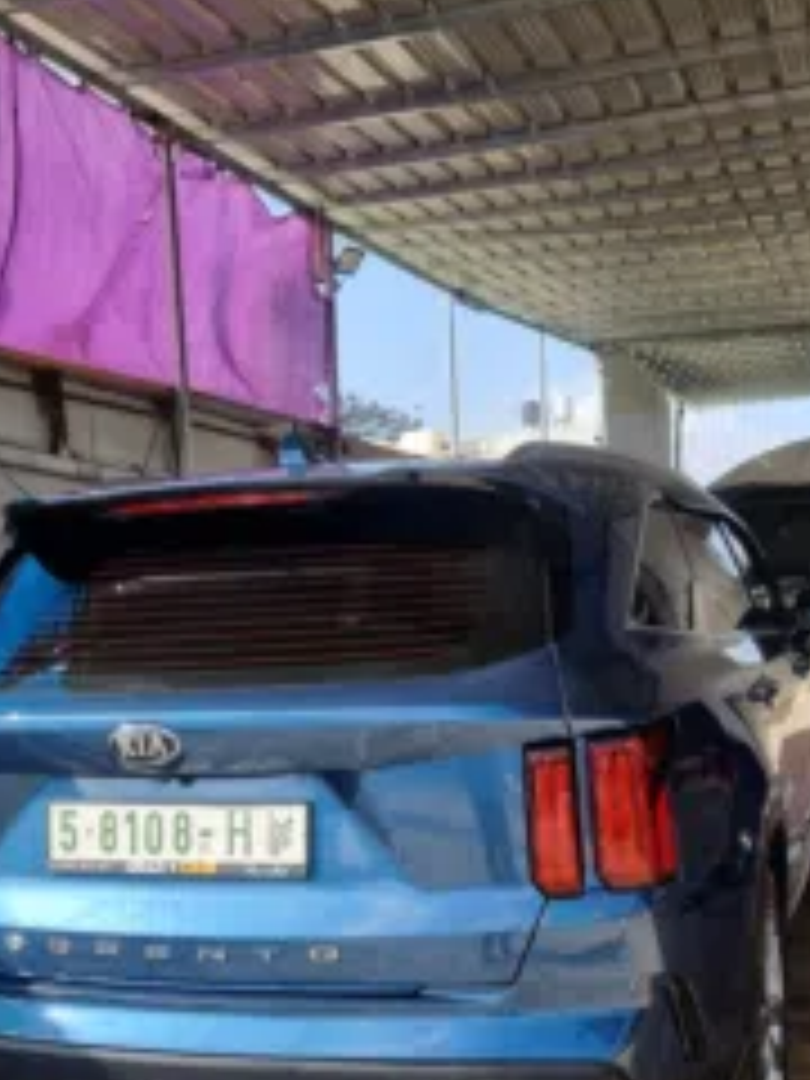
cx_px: 513
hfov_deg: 35.7
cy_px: 774
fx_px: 1248
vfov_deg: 45.6
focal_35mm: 40
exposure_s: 1/406
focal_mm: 6.7
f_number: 1.8
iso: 50
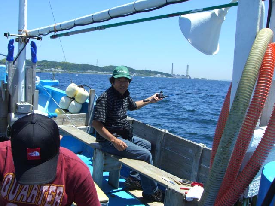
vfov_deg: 37.7
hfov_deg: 49.0
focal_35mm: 38
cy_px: 103
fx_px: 302
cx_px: 138
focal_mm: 6.2
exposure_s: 1/500
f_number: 4.3
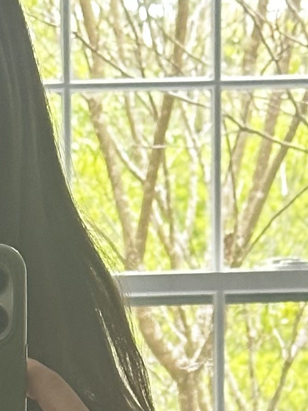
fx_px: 2814
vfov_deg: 8.0
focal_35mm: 237
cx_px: 16
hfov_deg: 6.3
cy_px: 775
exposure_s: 1/60
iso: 200
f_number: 1.78
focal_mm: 6.86
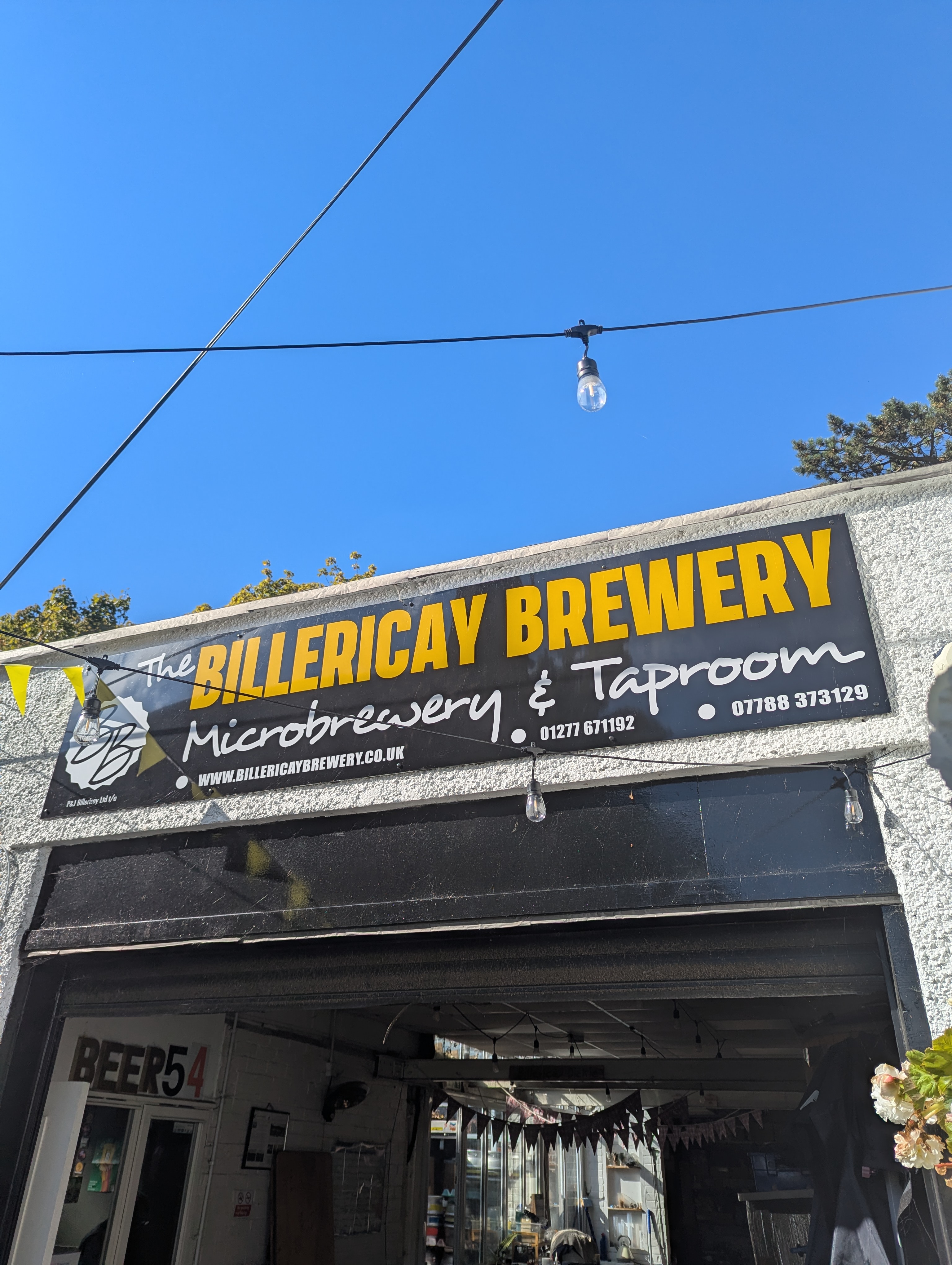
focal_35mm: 24
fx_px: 878
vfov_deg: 71.5
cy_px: 632
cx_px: 476
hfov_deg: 56.9
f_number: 1.85
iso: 50
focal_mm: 6.81
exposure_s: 1/2137
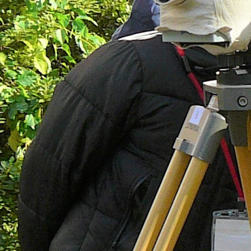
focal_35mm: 167
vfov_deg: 10.5
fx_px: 1370
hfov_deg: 10.3
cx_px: 312
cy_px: 94
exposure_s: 1/160
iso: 80
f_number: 2.8
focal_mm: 5.2
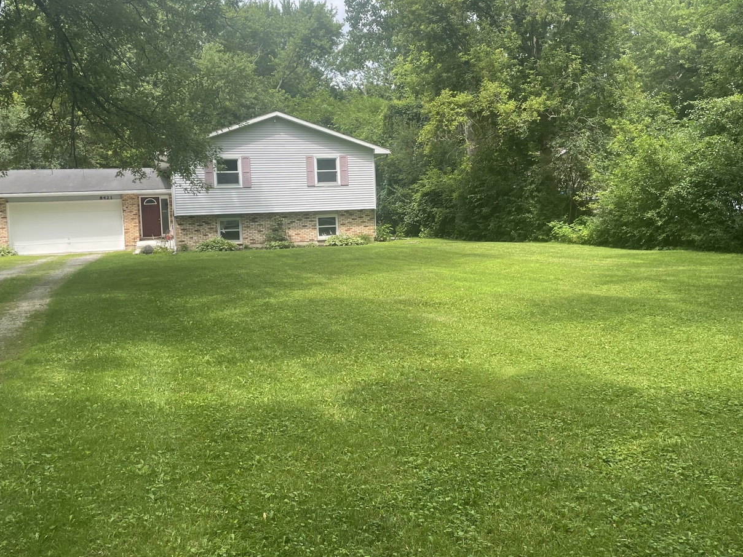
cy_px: 232
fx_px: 665
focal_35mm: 31
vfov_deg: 45.3
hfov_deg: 58.3
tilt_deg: -0.3
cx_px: 383
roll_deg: +2.8
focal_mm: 4.2
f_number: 1.6
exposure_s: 1/1006
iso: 32
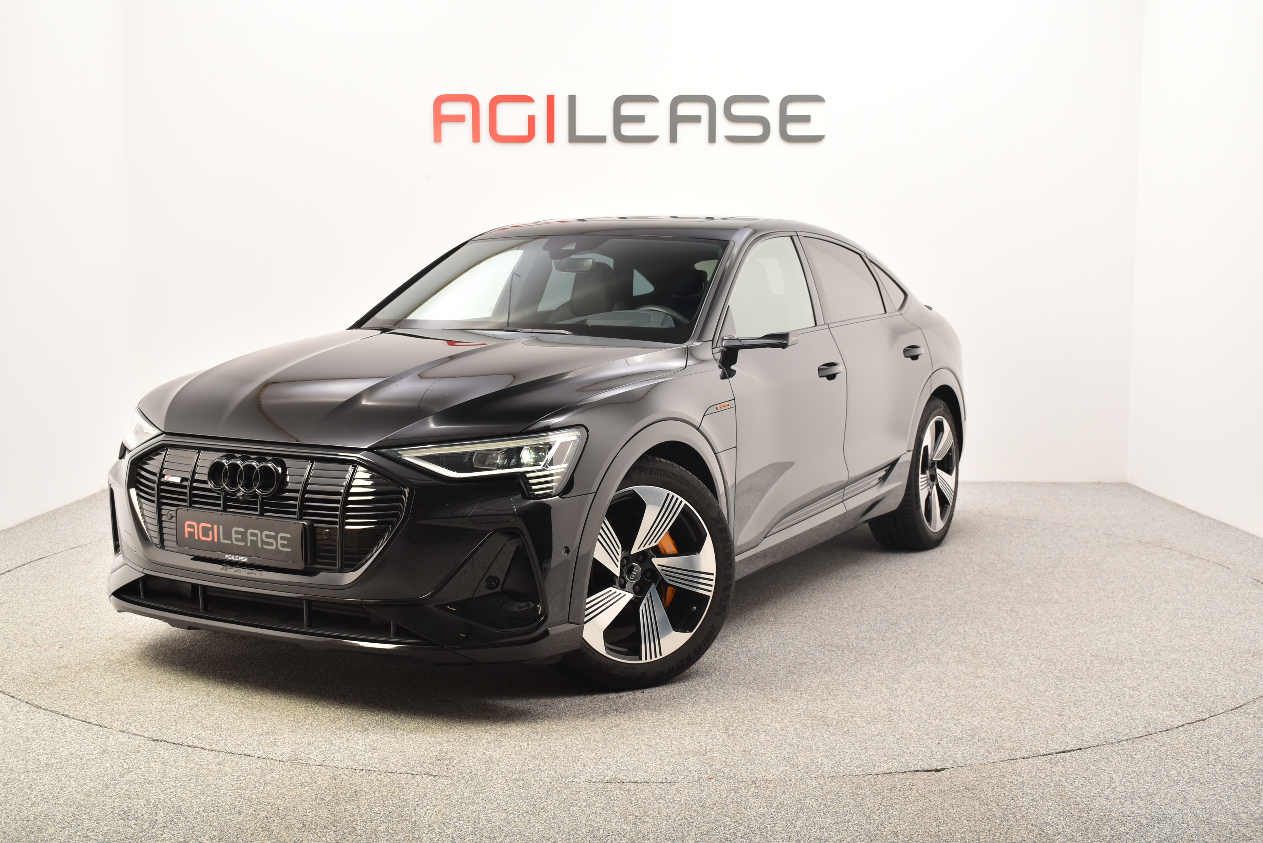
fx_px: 1421
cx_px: 632
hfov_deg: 47.9
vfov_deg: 33.0
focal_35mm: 40
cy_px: 422
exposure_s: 1/200
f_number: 7.1
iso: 100
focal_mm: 27
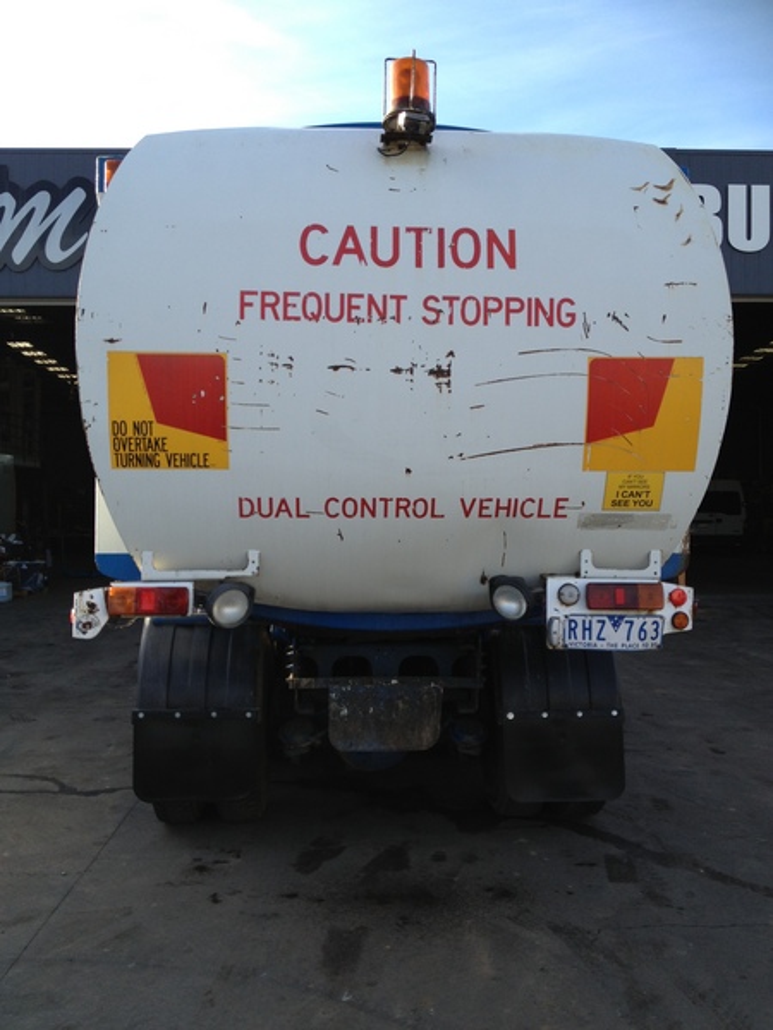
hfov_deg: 40.7
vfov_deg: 52.6
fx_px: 1042
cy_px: 515
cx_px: 386
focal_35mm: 35
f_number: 2.4
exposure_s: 1/521
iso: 50
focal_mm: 4.28
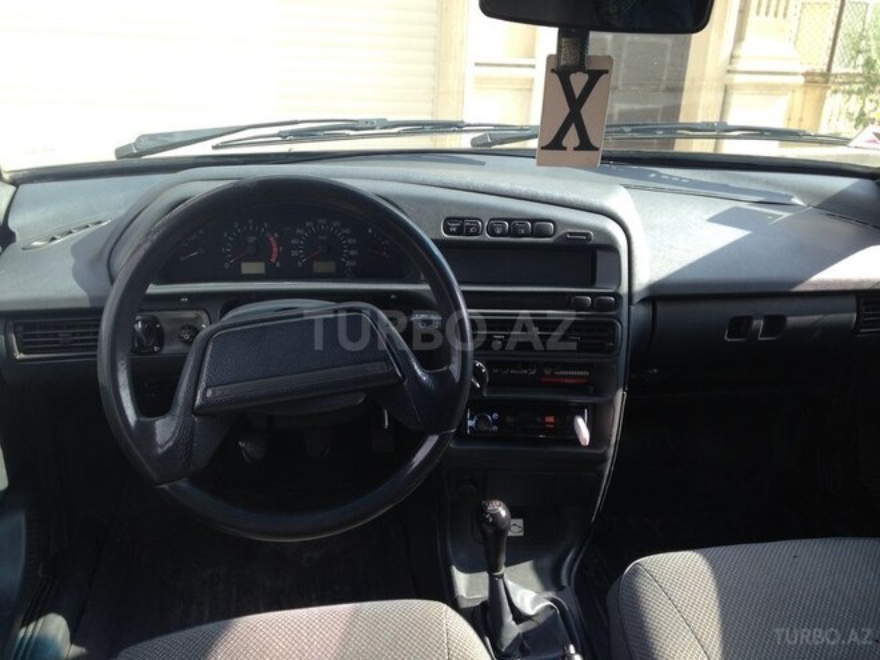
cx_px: 440
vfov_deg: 42.9
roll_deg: -1.6
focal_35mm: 33
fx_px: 839
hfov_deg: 55.4
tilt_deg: -20.2
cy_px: 330
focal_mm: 4.12
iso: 50
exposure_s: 1/182
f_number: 2.4
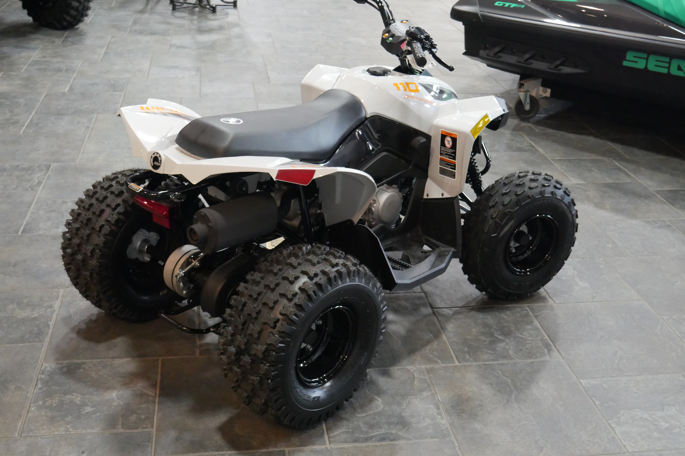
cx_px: 359
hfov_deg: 44.5
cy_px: 232
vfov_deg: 30.5
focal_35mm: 44
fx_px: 837
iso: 3200
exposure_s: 1/60
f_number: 4.4
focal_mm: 20
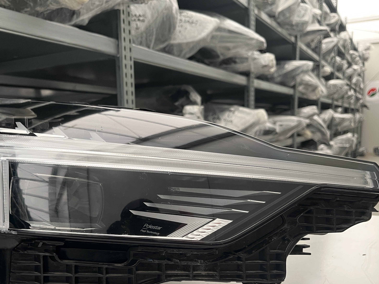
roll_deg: +2.5
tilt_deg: -9.6
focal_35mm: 36
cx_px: 138
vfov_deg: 39.1
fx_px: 394
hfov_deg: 50.7
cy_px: 195
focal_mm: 5.1
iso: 250
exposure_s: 1/60
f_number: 1.6
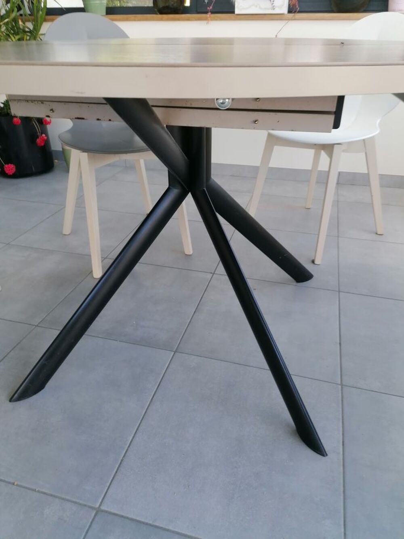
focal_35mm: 27
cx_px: 202
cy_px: 270
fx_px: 420
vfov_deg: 65.3
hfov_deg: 51.4
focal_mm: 4.75
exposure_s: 1/50
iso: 50
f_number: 1.8
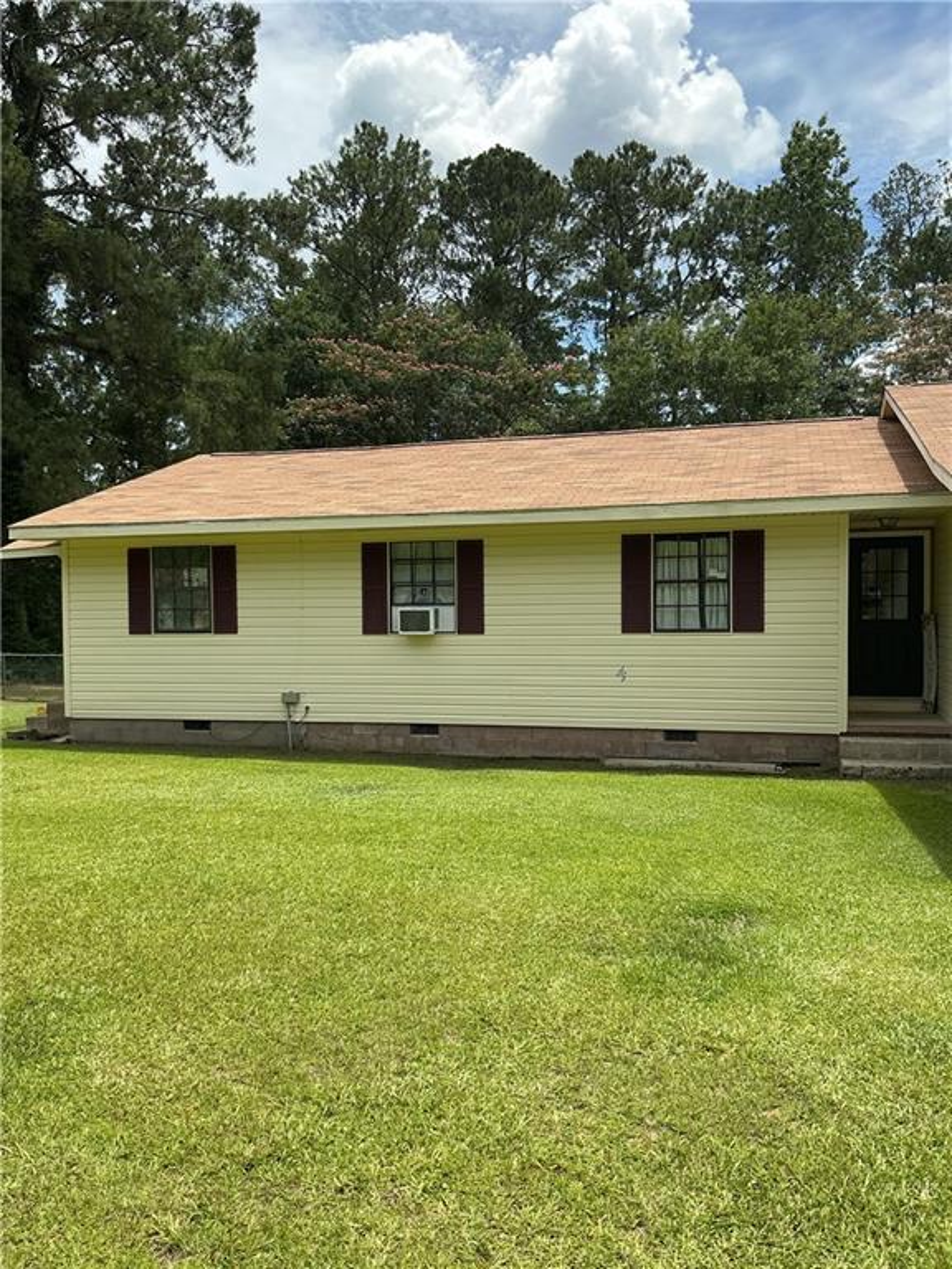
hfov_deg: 48.2
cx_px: 476
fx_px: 1063
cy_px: 634
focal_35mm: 29
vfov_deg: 61.7
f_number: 1.8
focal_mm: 3
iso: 25
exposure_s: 1/1279
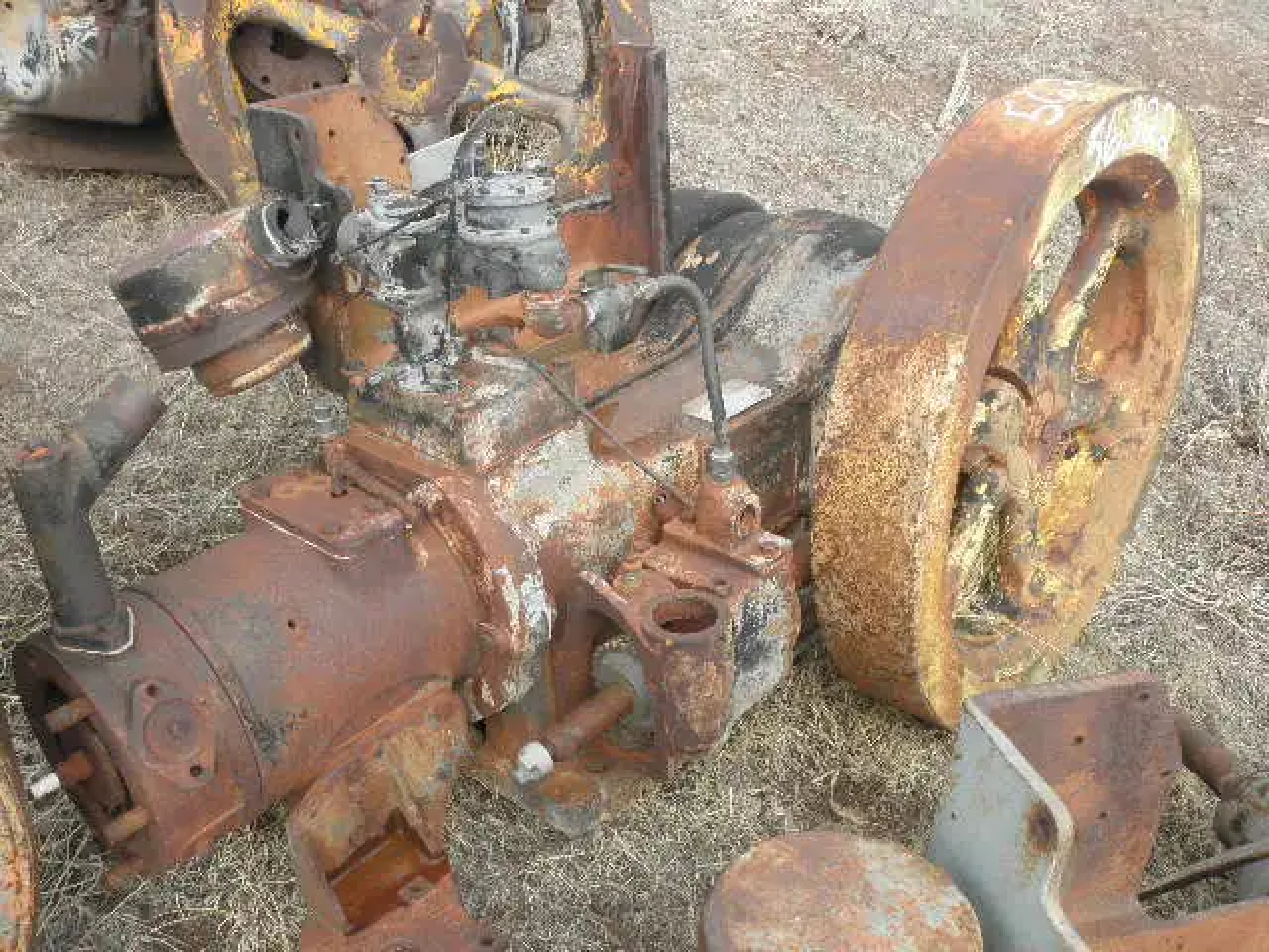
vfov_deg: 40.7
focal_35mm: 35
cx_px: 634
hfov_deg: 52.6
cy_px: 476
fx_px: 1283
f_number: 3.2
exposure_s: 1/250
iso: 64
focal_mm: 6.1
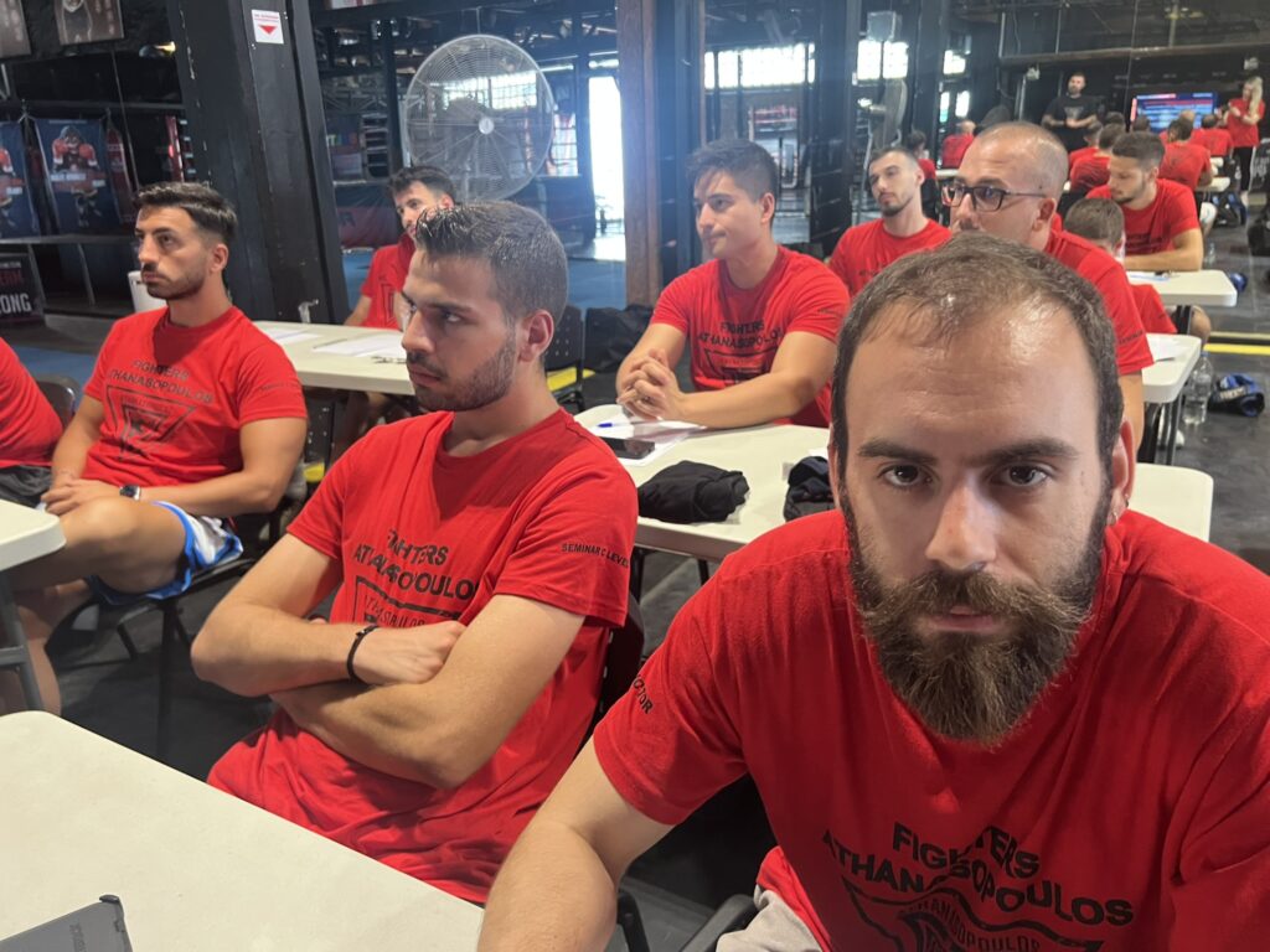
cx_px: 635
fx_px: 954
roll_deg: +1.8
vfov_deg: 53.1
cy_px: 476
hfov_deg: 67.3
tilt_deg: -18.8
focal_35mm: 26
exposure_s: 1/50
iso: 320
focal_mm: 5.7
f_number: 1.5
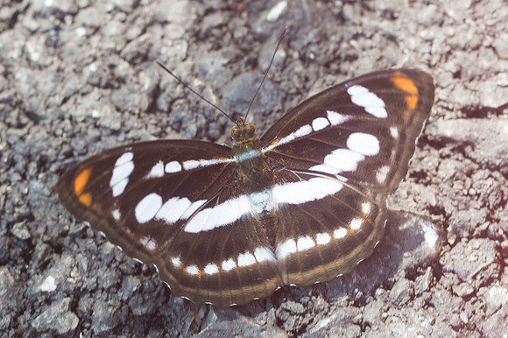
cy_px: 169
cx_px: 281
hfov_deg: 6.4
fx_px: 4540
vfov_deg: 4.3
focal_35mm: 322
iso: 640
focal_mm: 150
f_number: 4.5
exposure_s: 1/50
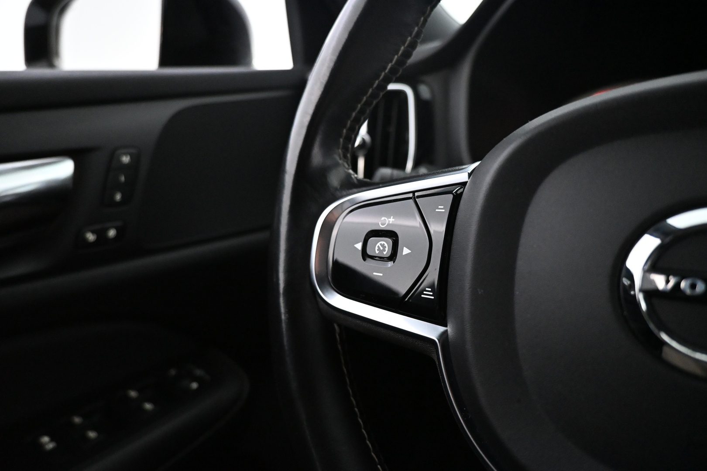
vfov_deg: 53.1
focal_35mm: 24
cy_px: 236
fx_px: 471
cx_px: 354
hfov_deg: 73.7
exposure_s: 1/60
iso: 5000
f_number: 3.5
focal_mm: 16
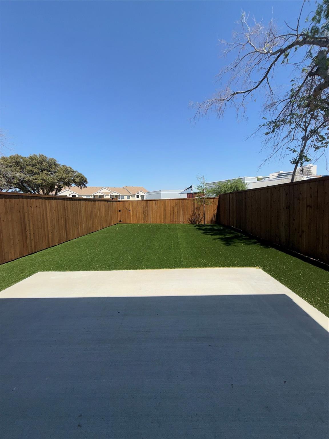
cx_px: 164
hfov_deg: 85.7
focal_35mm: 14
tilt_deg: -5.7
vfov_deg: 102.1
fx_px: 177
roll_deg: +2.3
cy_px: 220
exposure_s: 1/1572
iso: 16
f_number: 2.2
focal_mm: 2.22
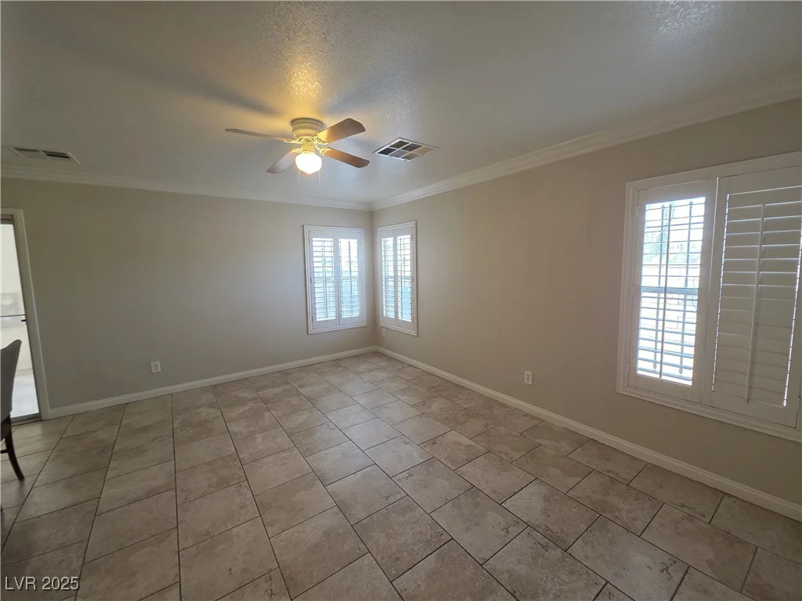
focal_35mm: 13
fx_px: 301
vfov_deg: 89.9
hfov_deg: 106.2
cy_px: 300
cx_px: 401
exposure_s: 1/120
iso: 200
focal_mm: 2.2
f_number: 1.9
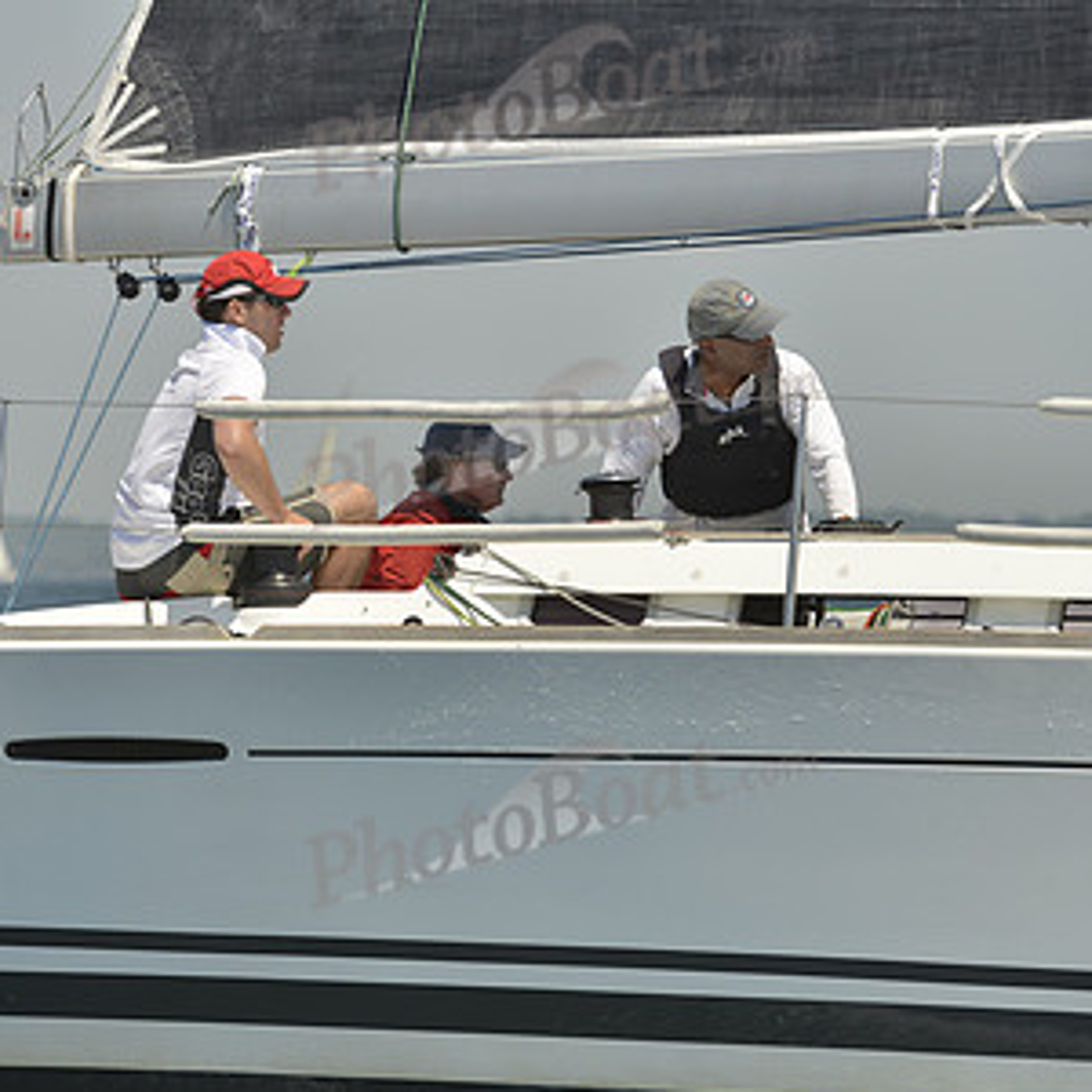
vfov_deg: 4.9
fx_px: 12884
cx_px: 120
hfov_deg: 4.8
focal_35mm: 361
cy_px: 675
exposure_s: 1/1250
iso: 280
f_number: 7.1
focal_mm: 220
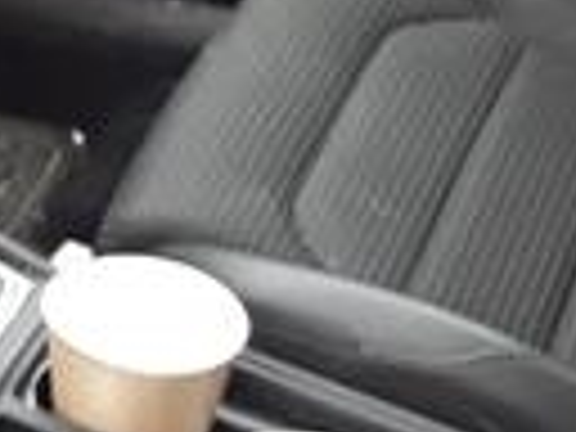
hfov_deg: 12.3
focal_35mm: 140
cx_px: -612
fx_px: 2330
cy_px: 36
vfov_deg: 10.5
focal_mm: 2.91
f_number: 1.9
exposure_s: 1/50
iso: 64
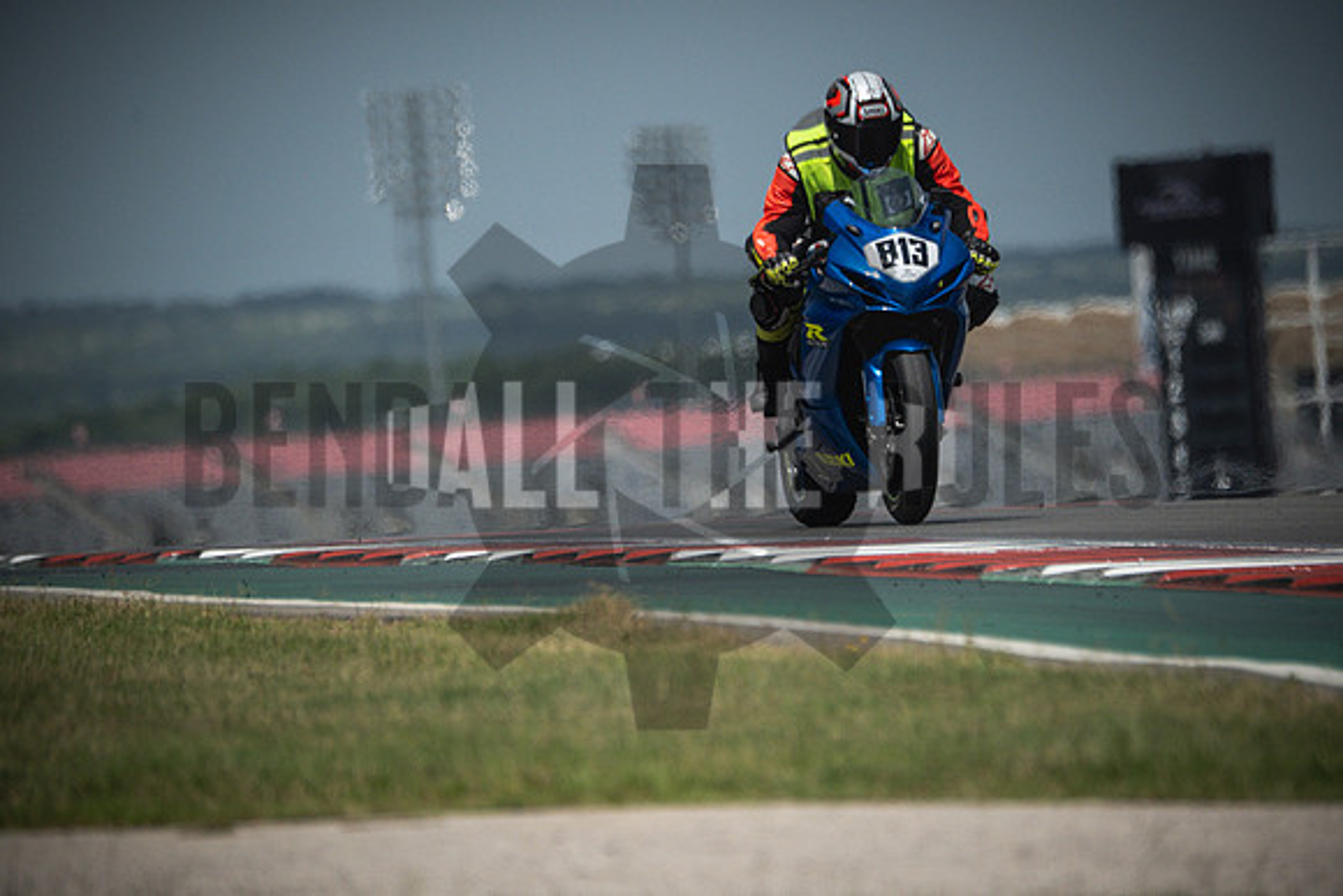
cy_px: 448
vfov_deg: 2.3
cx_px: 672
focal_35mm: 600
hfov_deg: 3.4
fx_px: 22388
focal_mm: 400
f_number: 5.6
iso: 800
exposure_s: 1/5000
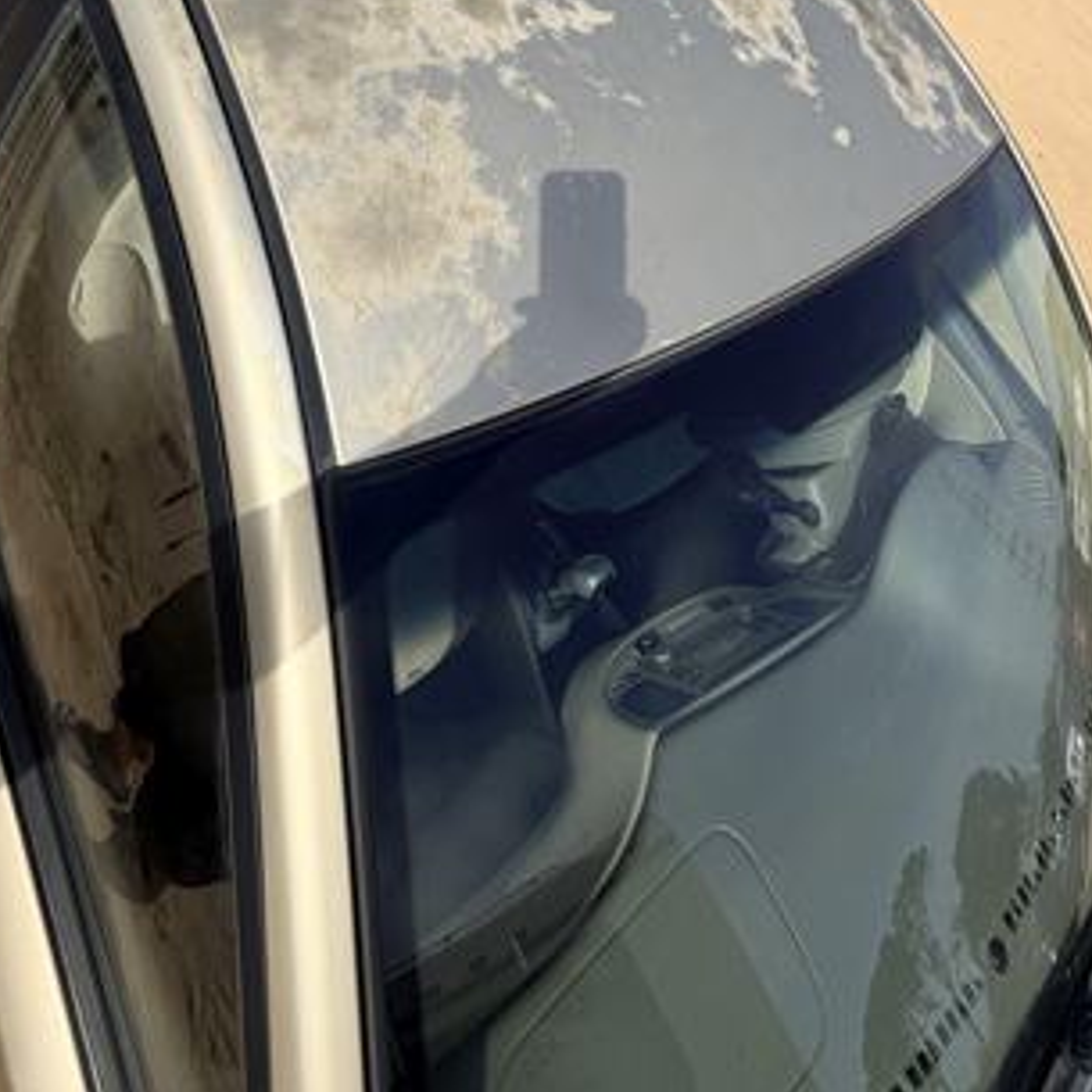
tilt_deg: -36.1
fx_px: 928
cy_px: 68
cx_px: 584
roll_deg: -31.8
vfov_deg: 52.0
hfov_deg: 60.9
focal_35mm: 26
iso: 20
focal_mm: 2.22
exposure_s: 1/1087
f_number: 2.2
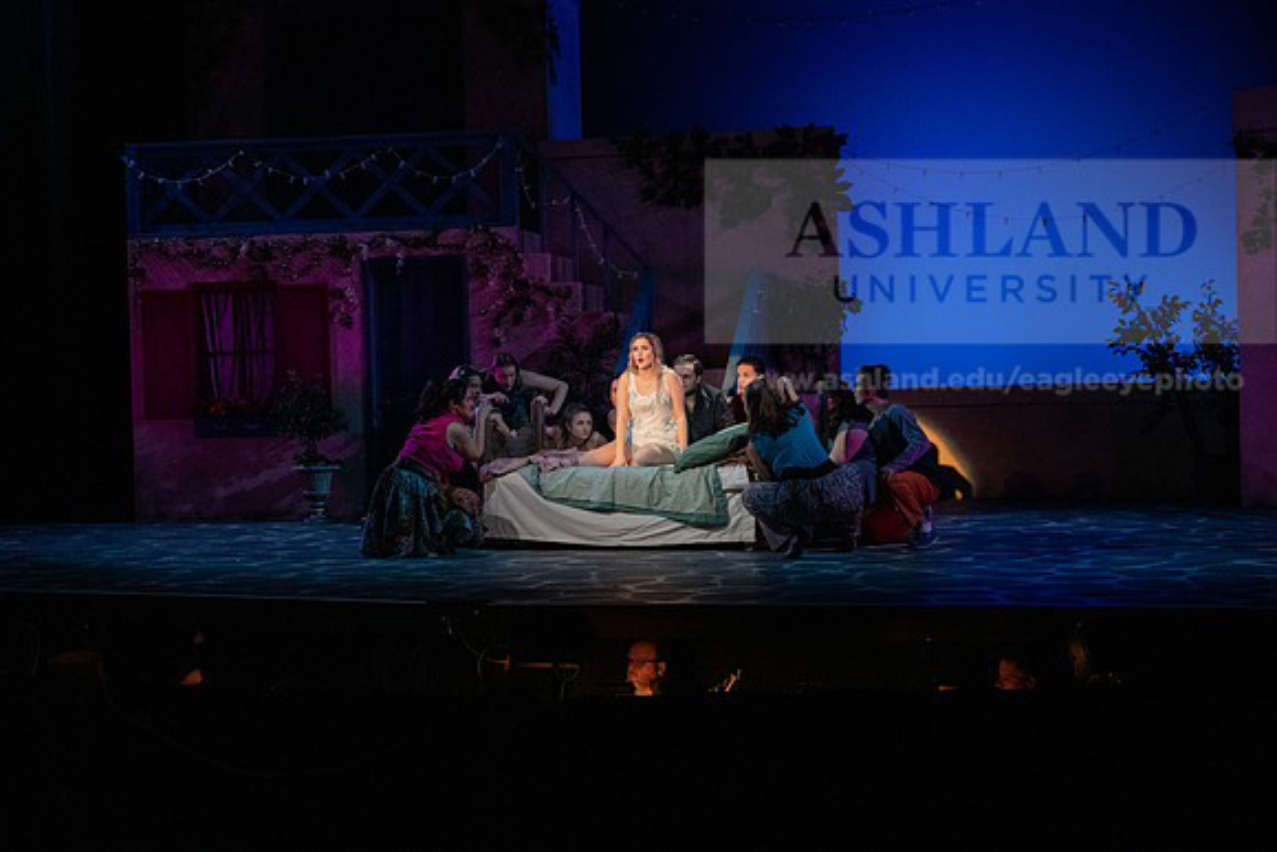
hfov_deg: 34.5
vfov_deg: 23.4
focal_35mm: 58
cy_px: 426
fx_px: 2058
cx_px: 638
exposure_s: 1/400
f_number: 4
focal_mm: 58
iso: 4000
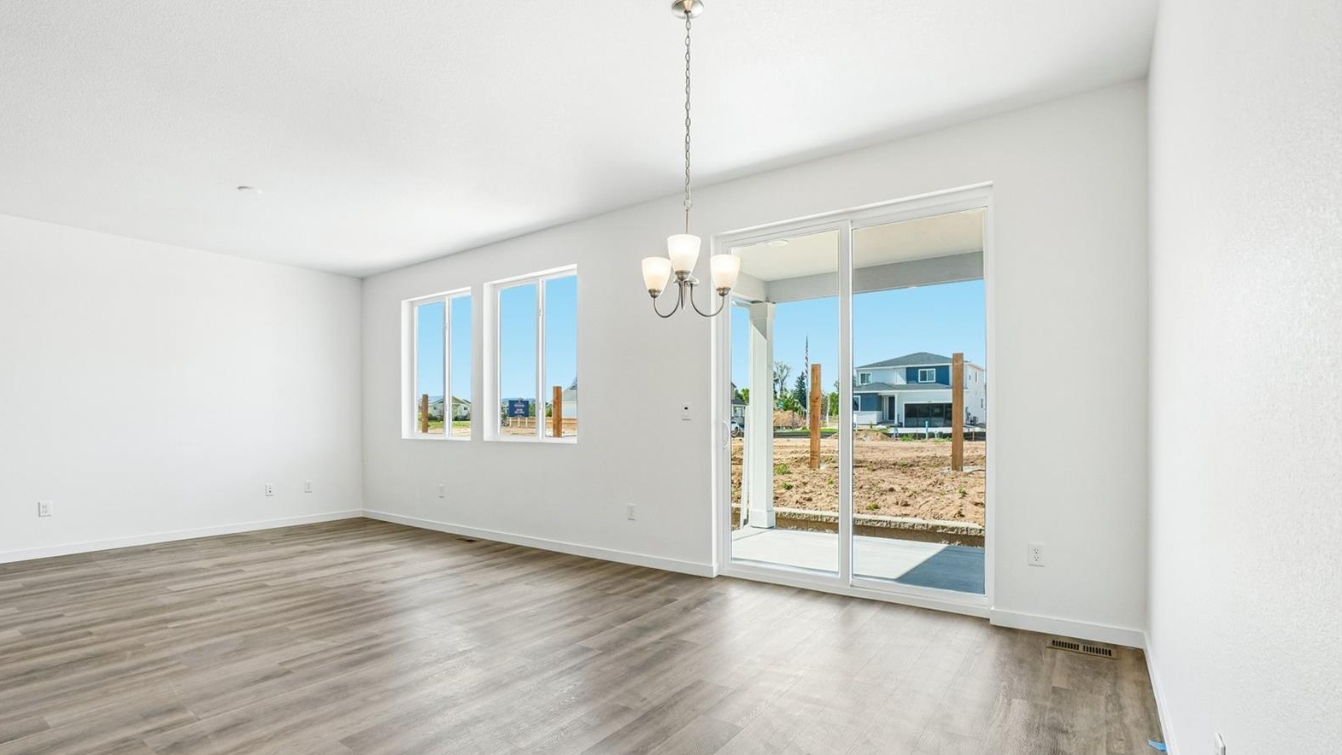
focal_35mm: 16
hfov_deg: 99.4
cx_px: 661
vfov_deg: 66.8
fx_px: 569
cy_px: 429
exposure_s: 1/200
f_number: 8
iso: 400
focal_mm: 10
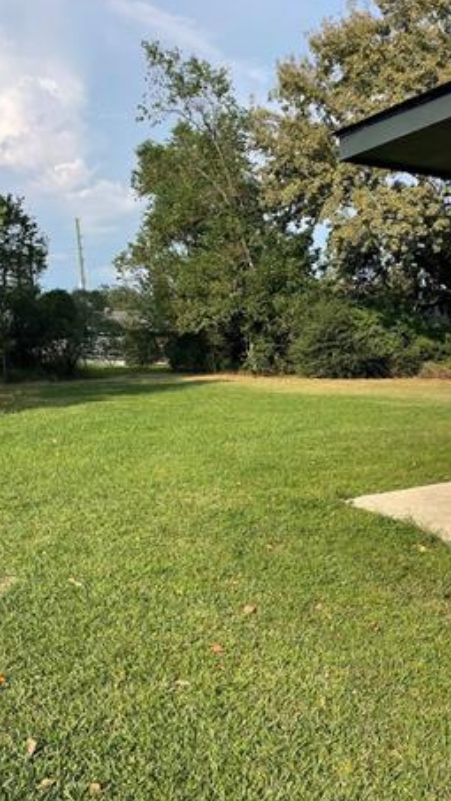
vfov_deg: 64.3
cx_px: 246
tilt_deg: -6.0
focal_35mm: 30
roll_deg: +1.5
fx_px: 637
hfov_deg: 38.9
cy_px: 414
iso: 32
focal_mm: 4.2
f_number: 1.6
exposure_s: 1/2681
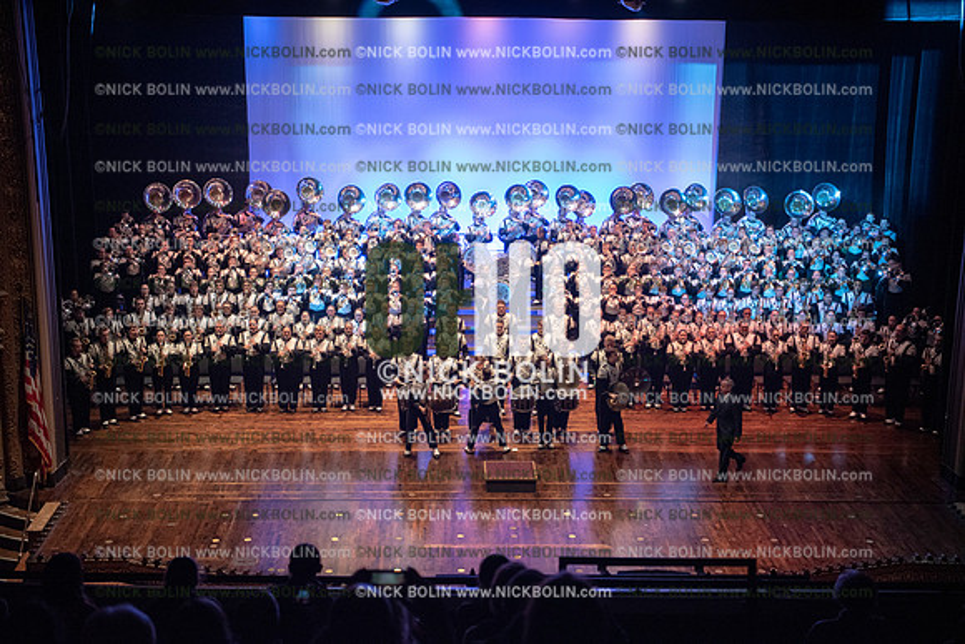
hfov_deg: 38.2
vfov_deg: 26.0
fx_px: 1394
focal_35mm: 52
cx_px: 482
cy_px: 322
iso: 2000
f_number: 2.8
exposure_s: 1/100
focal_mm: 52
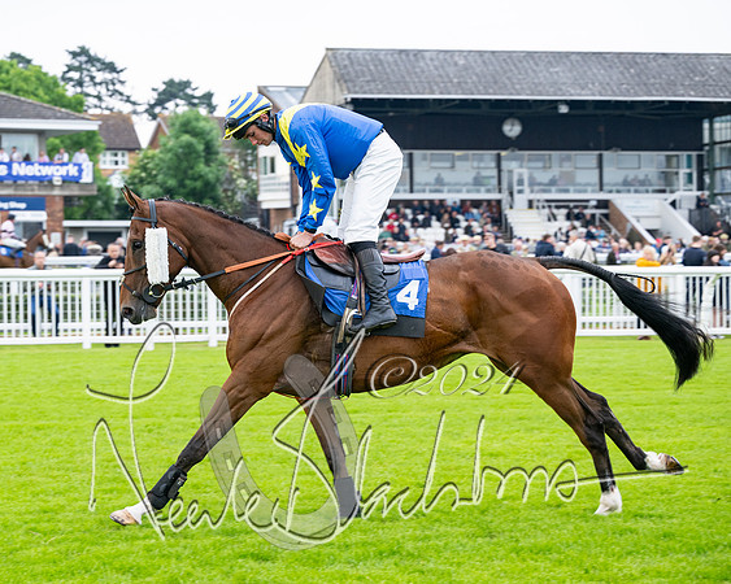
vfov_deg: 18.5
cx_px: 295
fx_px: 1789
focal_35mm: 83
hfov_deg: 23.1
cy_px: 289
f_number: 4
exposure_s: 1/500
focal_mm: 70
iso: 400
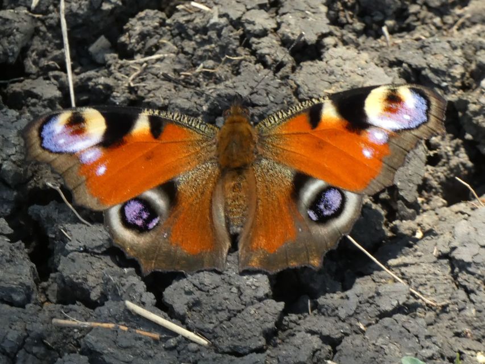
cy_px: 182
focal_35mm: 531
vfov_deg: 2.8
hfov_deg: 3.7
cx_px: 242
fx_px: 7441
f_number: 5.6
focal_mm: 95.2
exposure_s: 1/100
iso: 320
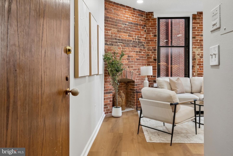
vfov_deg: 43.6
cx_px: 116
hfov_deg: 61.9
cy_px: 78
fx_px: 194
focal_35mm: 30
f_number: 5.6
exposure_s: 1/30
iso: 400
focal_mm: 20
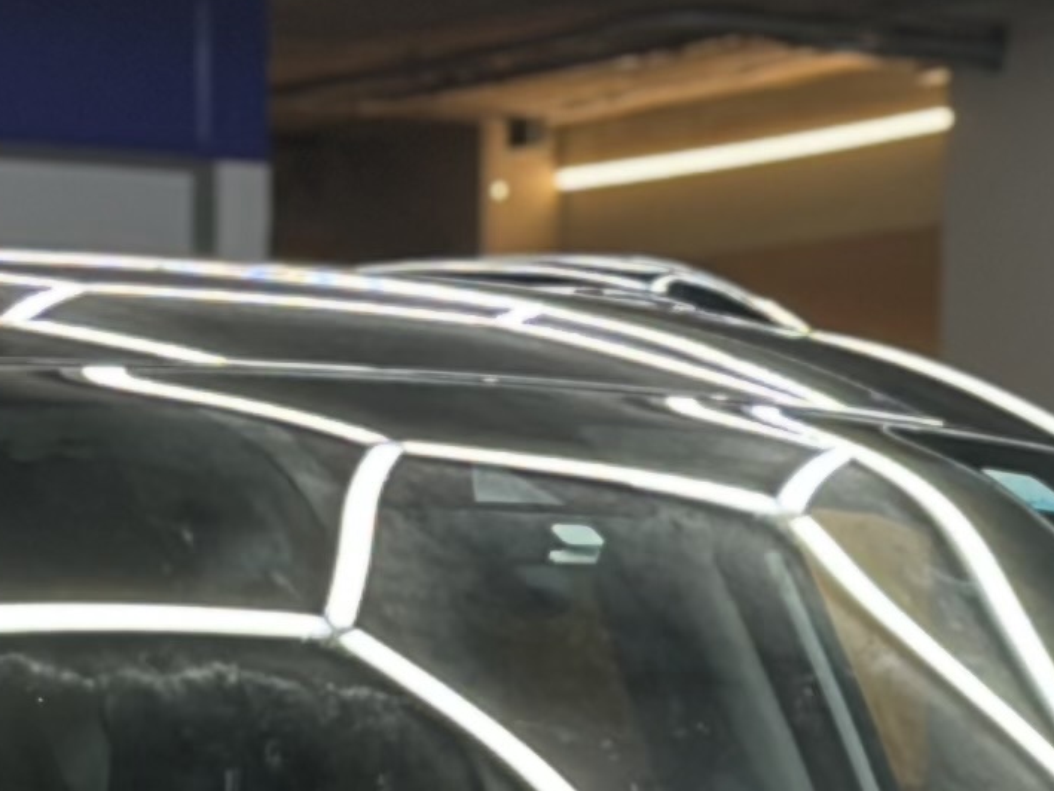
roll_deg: -1.0
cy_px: 1279
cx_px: 717
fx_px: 8314
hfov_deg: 7.3
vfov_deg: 5.4
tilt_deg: -3.0
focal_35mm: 273
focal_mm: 6.86
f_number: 1.78
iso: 64
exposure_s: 1/100
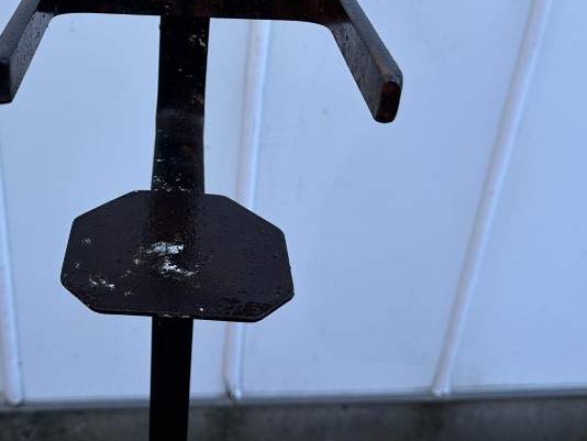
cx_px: 158
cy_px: 110
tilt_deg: -29.0
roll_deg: -2.1
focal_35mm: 46
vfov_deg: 31.0
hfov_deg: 40.2
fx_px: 780
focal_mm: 6.86
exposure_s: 1/864
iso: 80
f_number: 1.78
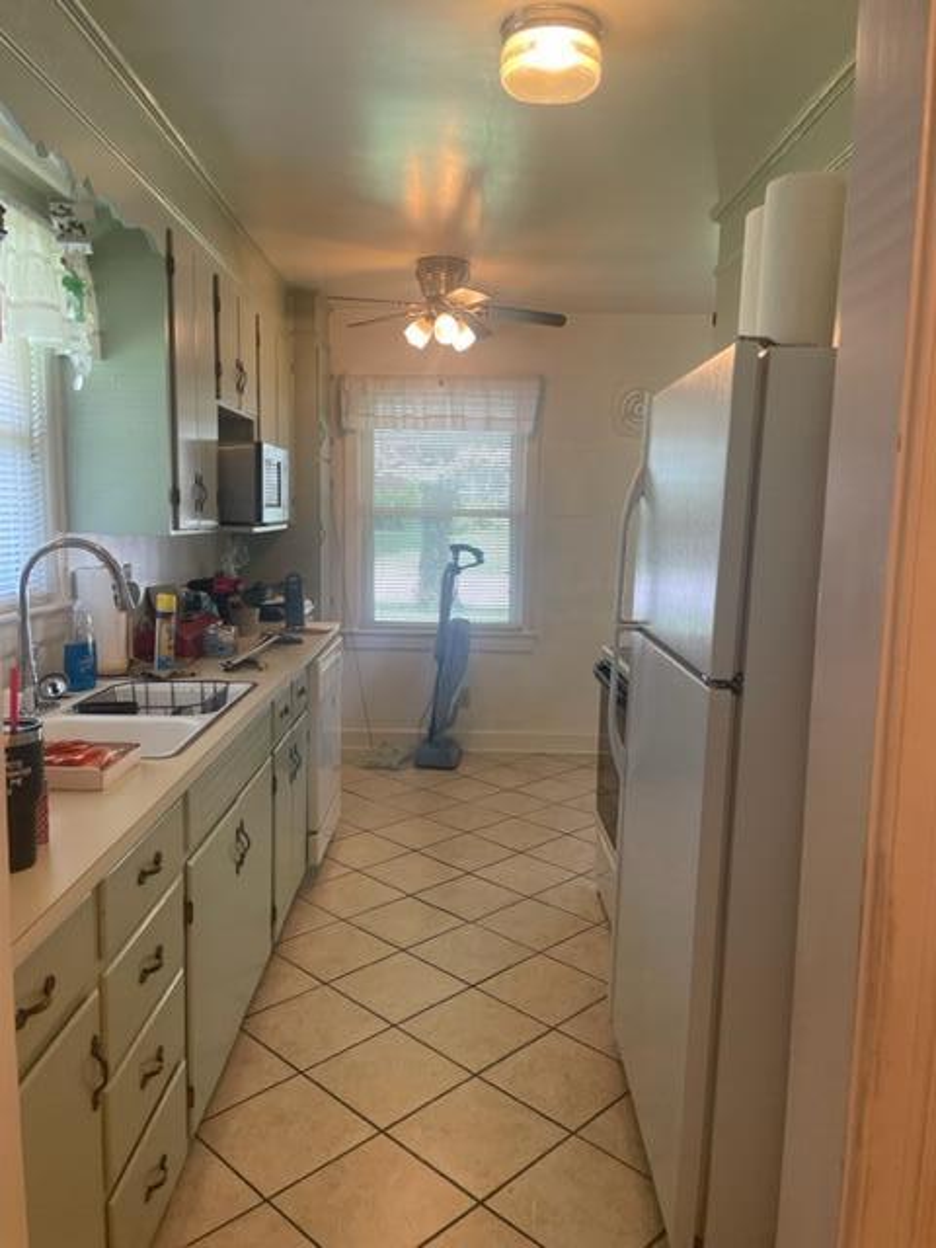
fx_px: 937
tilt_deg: -7.6
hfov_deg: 53.1
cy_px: 624
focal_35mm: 26
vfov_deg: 67.3
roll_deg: -1.2
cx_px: 468
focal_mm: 4.2
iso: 125
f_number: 1.6
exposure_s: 1/120
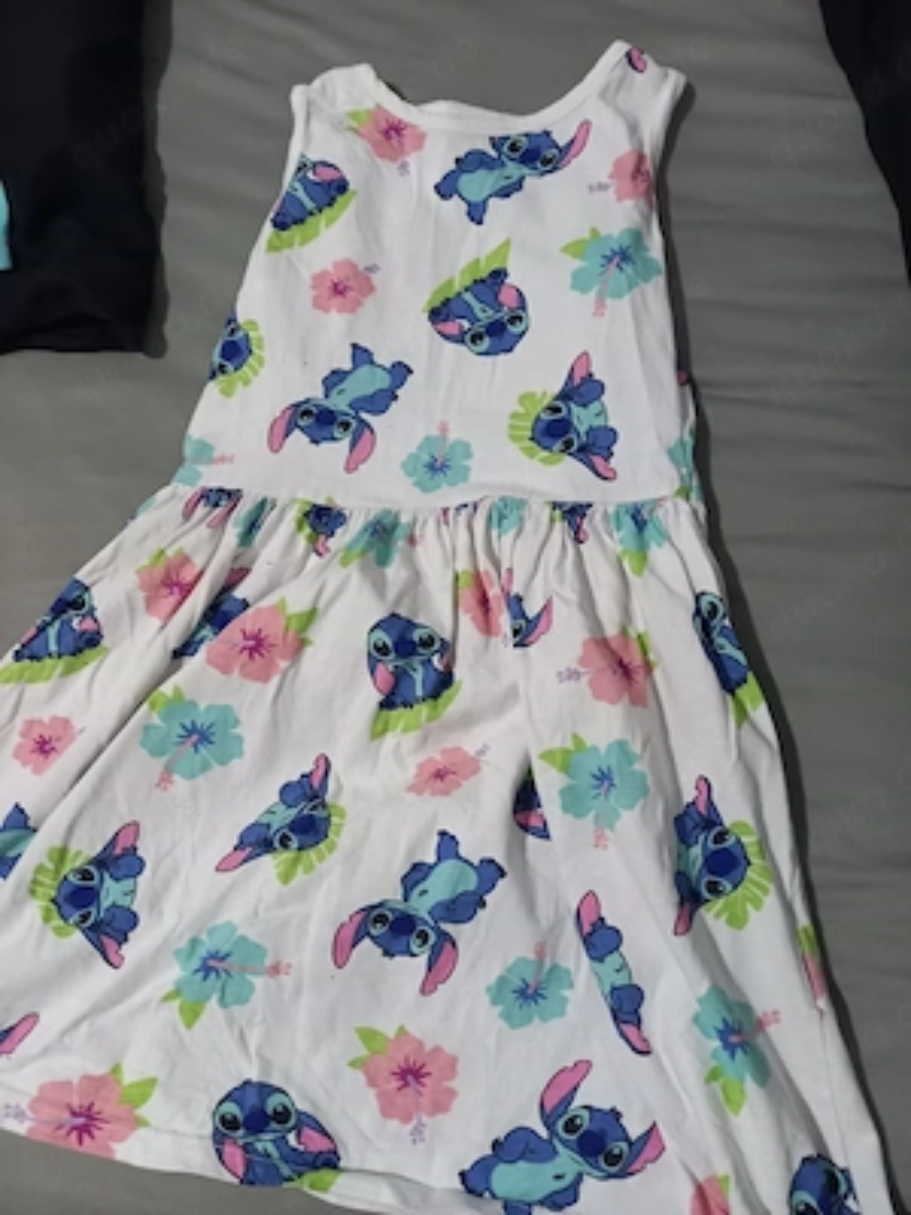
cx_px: 456
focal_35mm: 25
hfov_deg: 54.9
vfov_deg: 69.4
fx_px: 877
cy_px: 608
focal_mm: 4.65
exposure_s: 1/25
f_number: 1.8
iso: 500
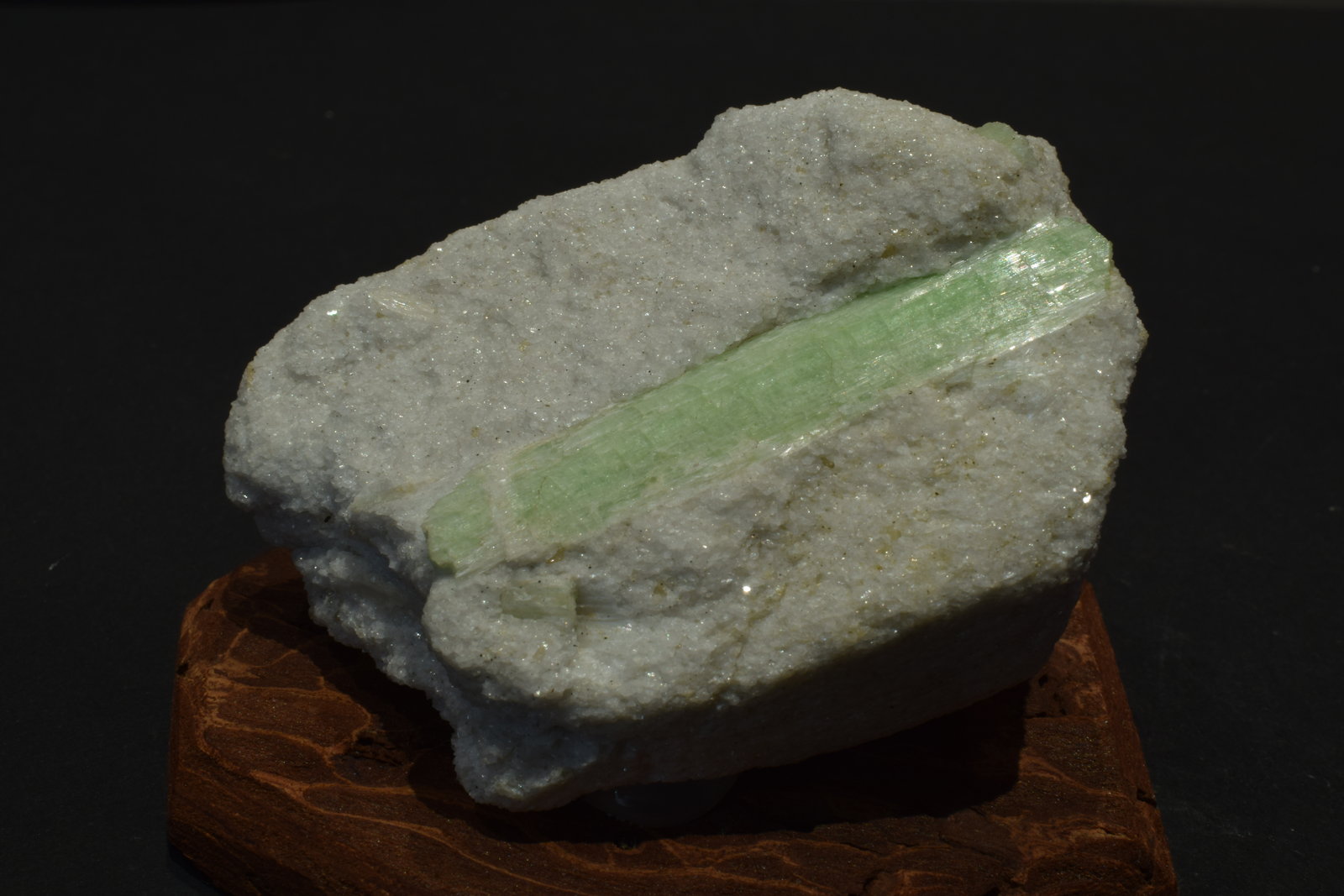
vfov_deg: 29.9
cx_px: 672
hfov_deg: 43.6
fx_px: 1680
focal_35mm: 45
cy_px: 448
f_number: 29
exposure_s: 1.6
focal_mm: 30
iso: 200
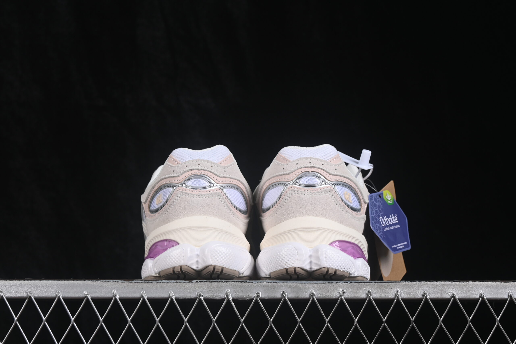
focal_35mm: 75
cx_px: 258
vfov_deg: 18.2
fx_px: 1075
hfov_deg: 27.0
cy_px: 172
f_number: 8
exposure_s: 1/80
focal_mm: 50
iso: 160
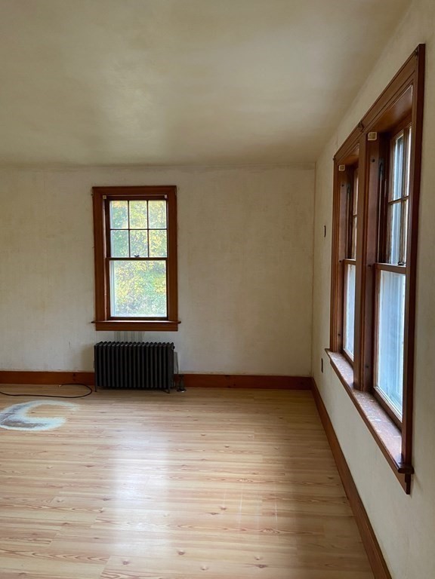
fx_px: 436
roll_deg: +0.7
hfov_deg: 53.1
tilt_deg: -3.2
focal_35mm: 26
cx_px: 218
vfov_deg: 67.3
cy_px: 290
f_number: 1.8
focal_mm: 4.25
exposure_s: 1/60
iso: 320
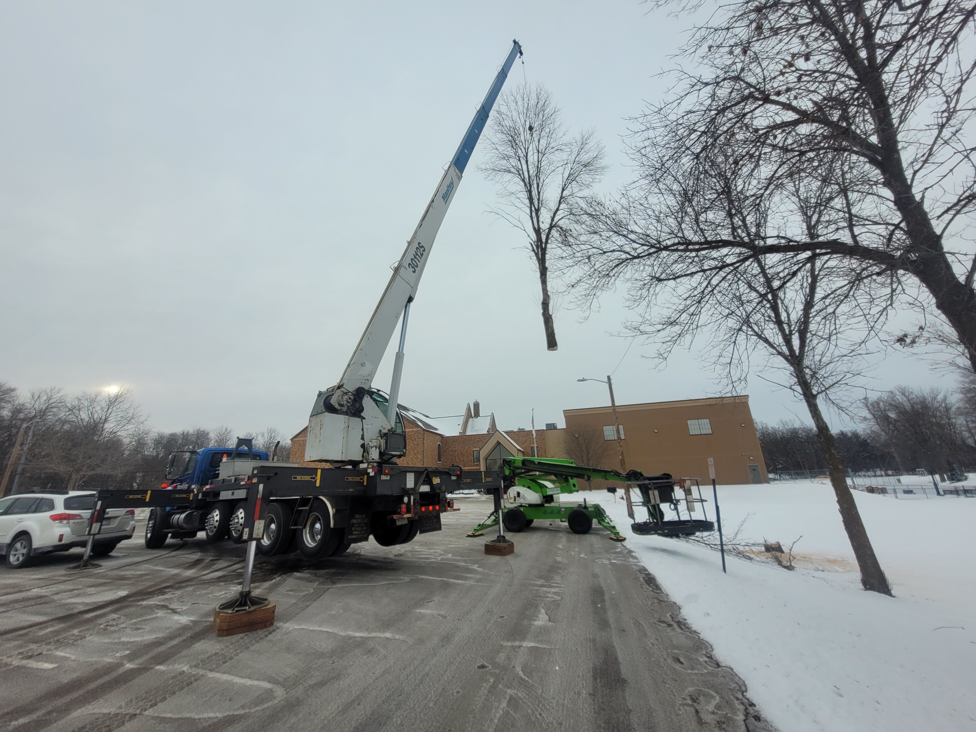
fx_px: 367
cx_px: 488
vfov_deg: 89.9
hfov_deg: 106.2
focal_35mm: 13
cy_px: 366
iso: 40
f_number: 2.2
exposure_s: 1/471
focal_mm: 1.74
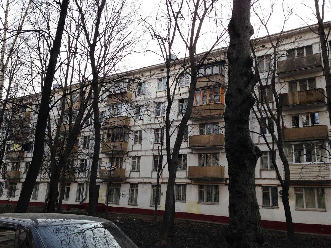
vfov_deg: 42.9
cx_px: 166
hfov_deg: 55.4
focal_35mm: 33
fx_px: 316
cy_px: 124
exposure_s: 1/452
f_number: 2.4
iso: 50
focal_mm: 4.12
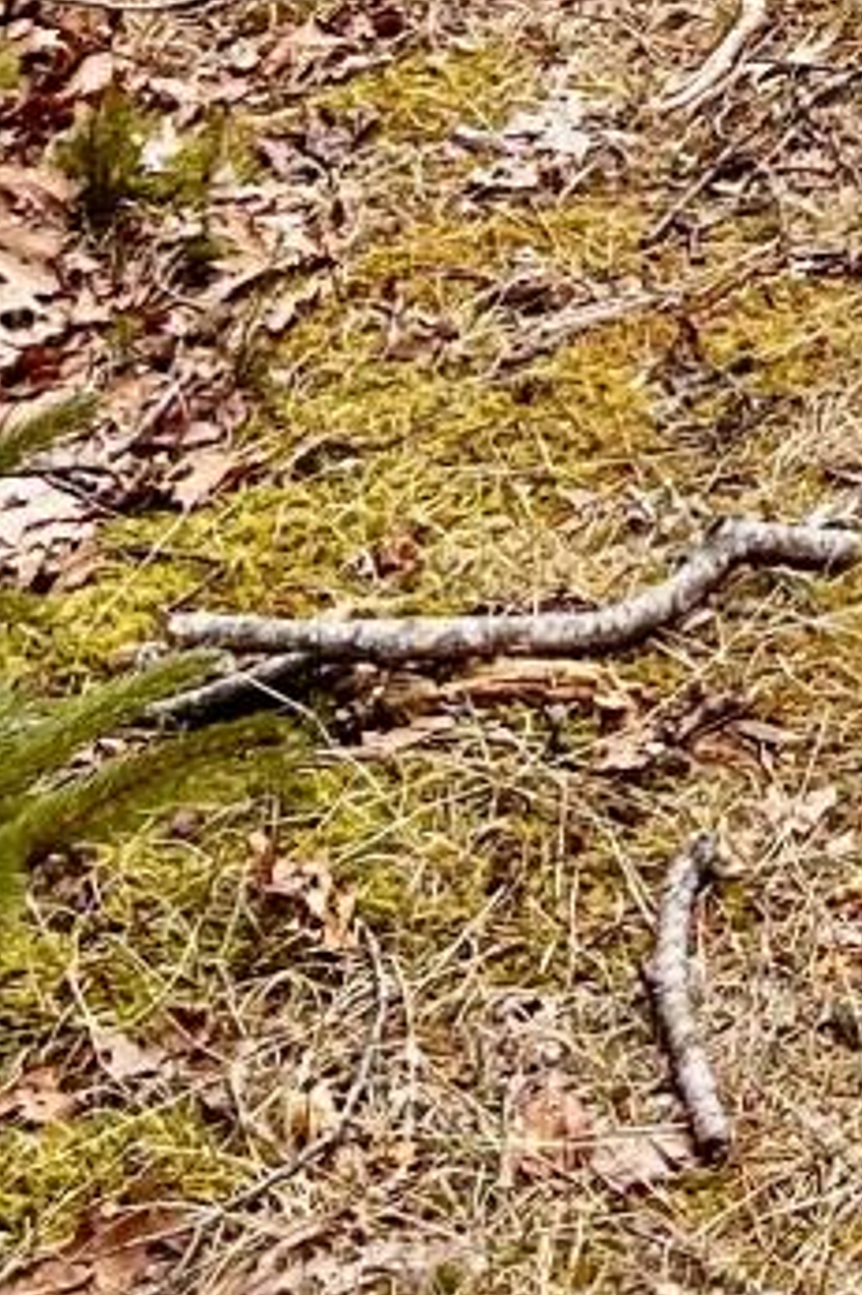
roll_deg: +0.3
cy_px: -2071
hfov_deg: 8.4
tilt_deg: -8.3
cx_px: 1720
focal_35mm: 156
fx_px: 5608
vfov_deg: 10.7
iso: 50
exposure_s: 1/375
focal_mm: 5.1
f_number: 1.6
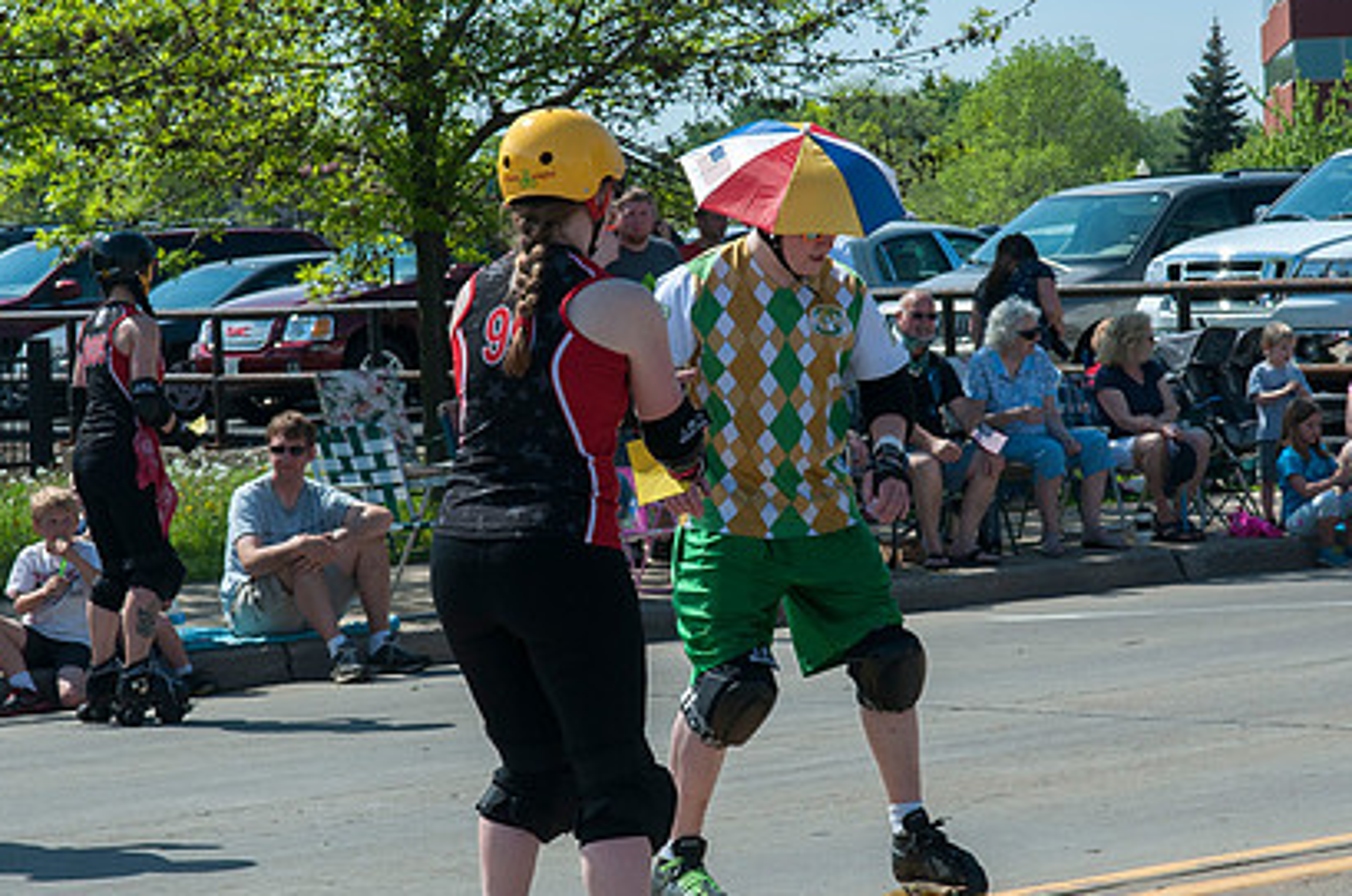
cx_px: 780
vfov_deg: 11.7
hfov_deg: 17.5
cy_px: 402
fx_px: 4385
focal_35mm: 117
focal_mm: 55
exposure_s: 1/400
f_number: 10
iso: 200
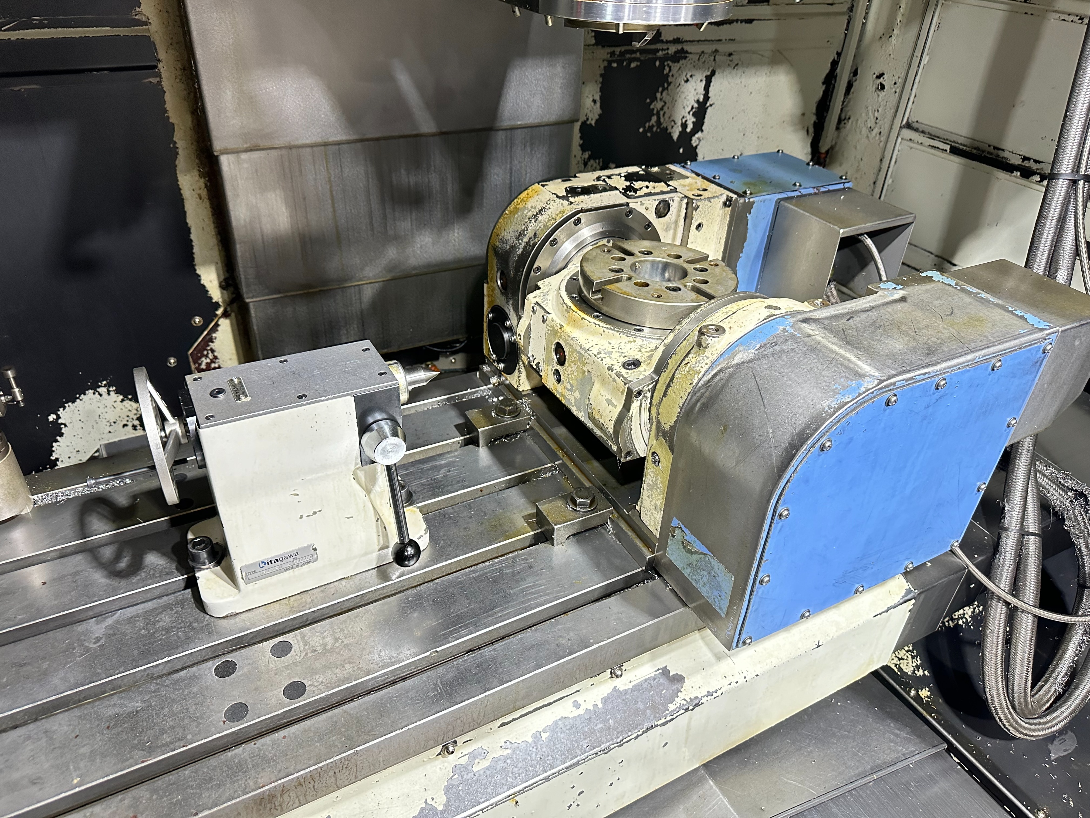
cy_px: 409
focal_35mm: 24
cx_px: 545
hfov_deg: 71.6
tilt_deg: -34.0
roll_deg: -2.6
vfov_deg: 56.8
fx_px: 756
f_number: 1.78
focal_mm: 6.86
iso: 500
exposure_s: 1/50
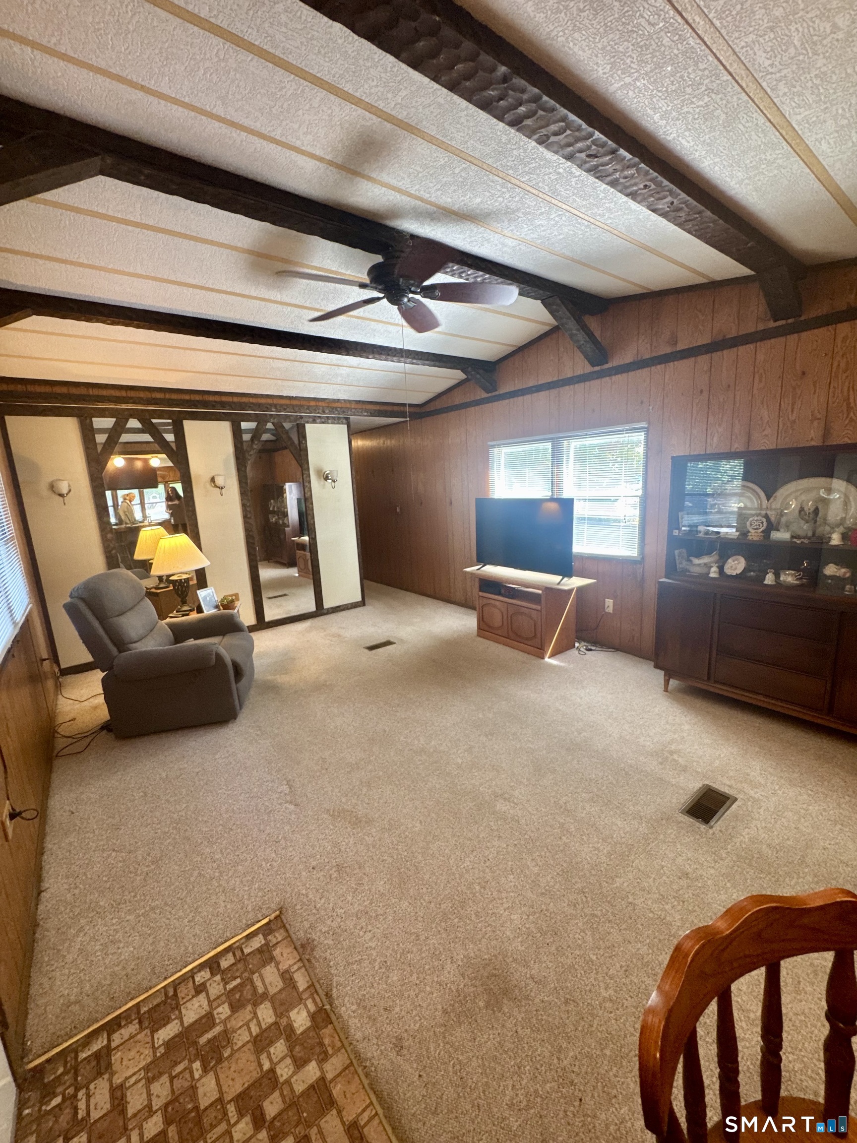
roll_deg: +2.9
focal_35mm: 14
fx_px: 462
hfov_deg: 85.7
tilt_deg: -12.6
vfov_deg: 102.1
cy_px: 572
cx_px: 428
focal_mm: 2.22
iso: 200
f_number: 2.2
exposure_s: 1/60
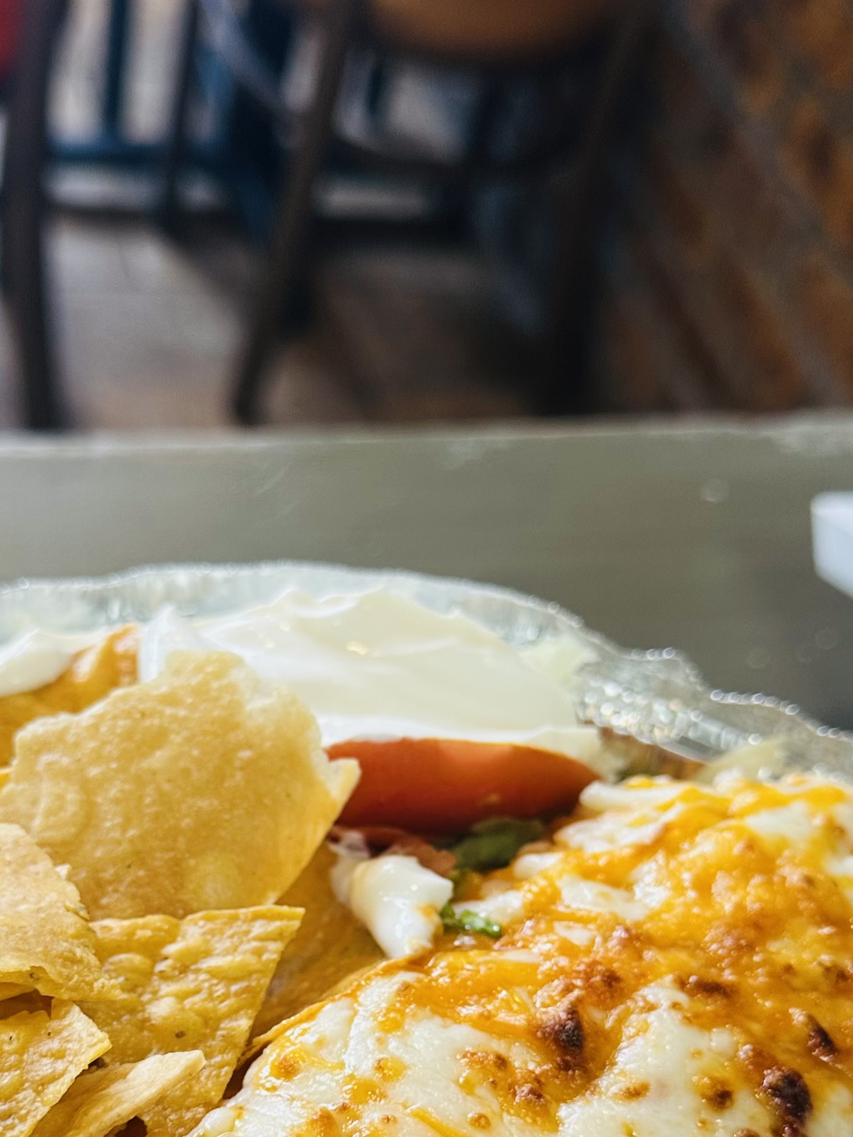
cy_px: 919
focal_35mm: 55
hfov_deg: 26.5
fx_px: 1806
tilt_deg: -50.0
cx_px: 356
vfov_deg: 33.8
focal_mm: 6.86
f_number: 1.78
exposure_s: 1/60
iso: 125
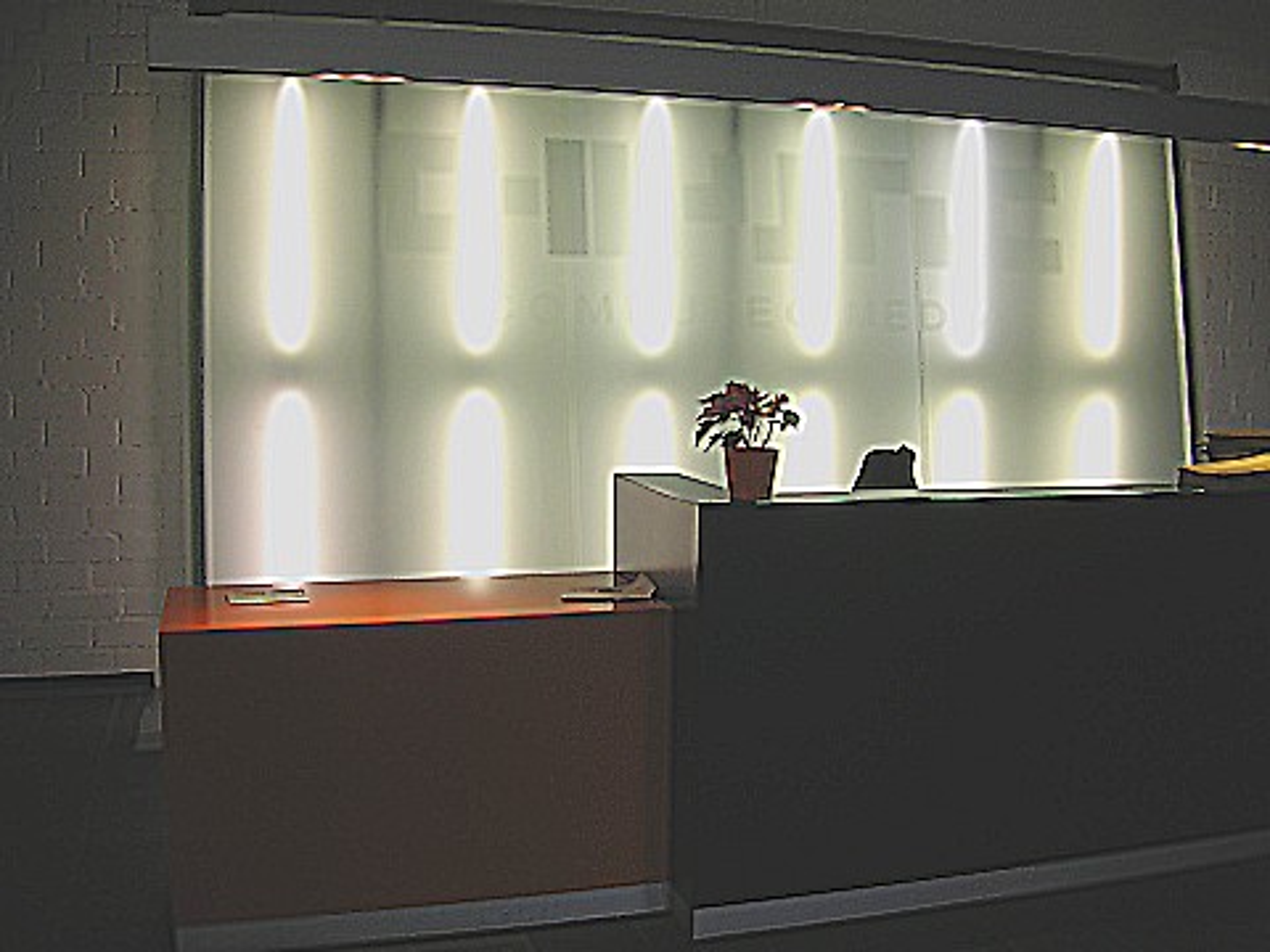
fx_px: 1357
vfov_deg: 38.7
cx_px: 635
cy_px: 476
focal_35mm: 37
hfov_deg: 50.1
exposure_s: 1/60
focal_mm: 6.1
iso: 50
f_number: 2.8
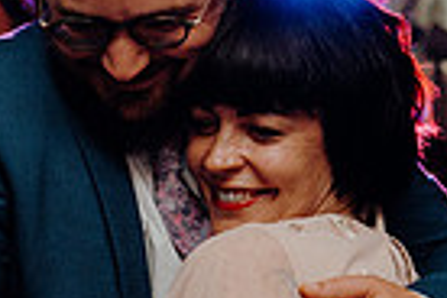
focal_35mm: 214
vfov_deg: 6.4
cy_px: 322
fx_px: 2657
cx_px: 52
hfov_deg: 9.6
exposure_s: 1/200
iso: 2500
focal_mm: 51
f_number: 3.5
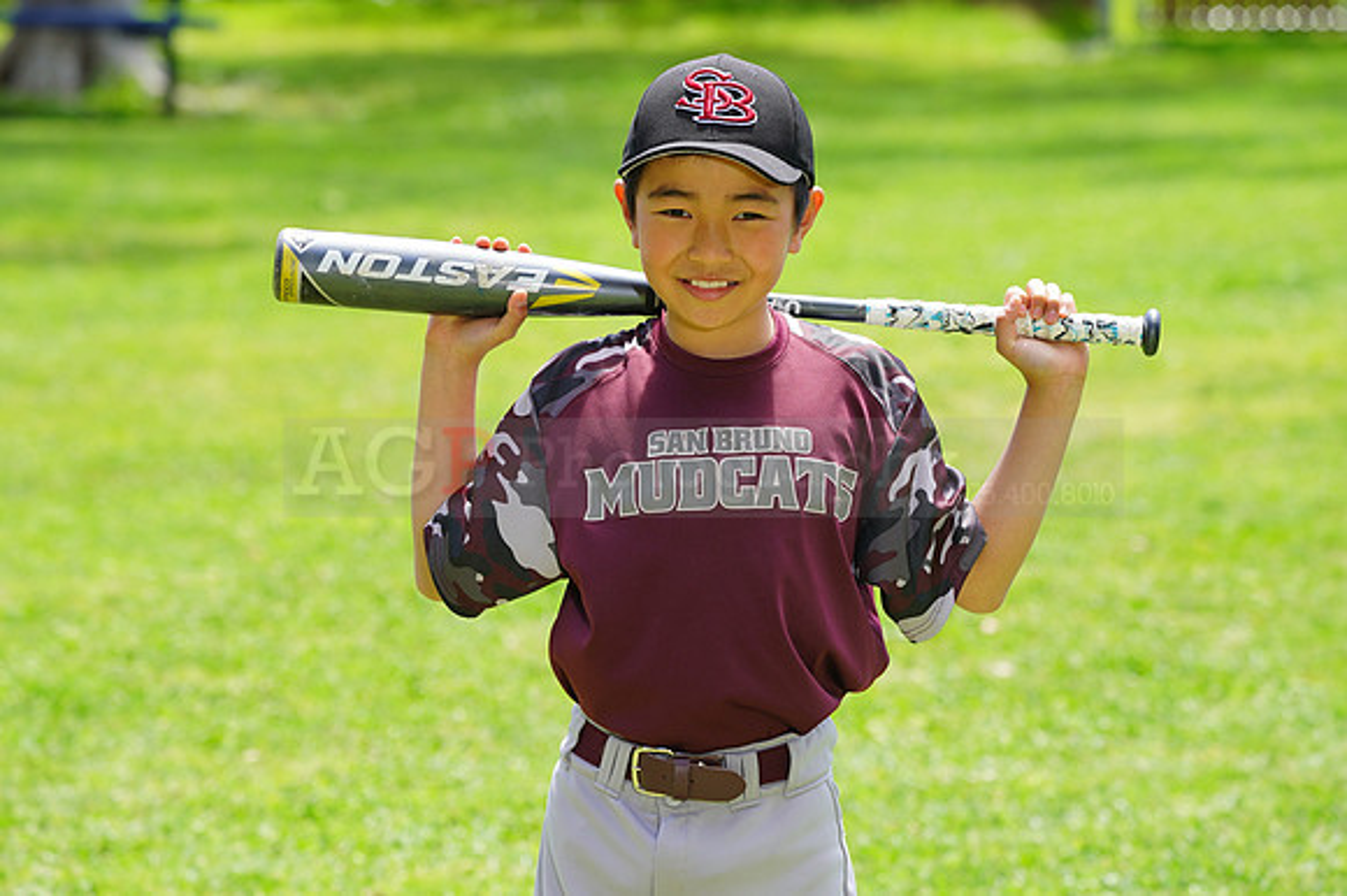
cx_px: 674
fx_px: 8040
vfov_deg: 6.4
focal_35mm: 215
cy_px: 448
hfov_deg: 9.6
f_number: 8
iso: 200
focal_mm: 215
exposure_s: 1/160
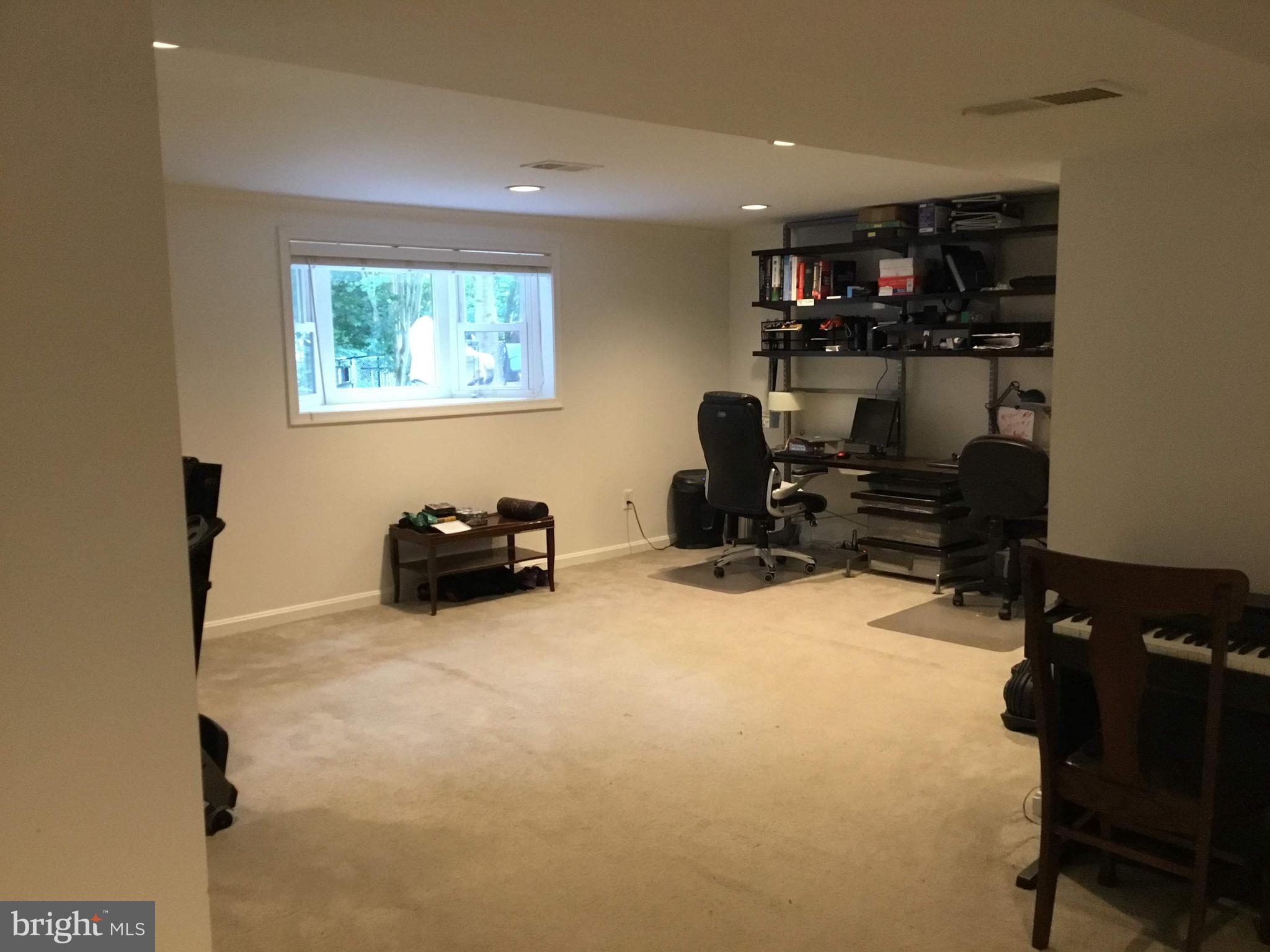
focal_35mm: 31
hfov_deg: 58.4
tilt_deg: -7.6
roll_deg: +0.5
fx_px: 1137
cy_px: 476
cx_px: 635
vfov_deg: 45.4
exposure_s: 1/20
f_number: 2.4
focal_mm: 3.3
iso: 200
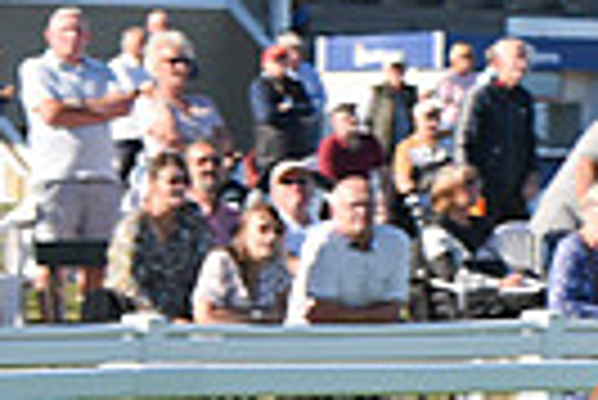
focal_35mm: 436
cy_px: 407
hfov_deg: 4.6
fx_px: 7250
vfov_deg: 3.2
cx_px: 1263
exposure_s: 1/1000
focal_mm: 100
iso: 400
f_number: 6.3
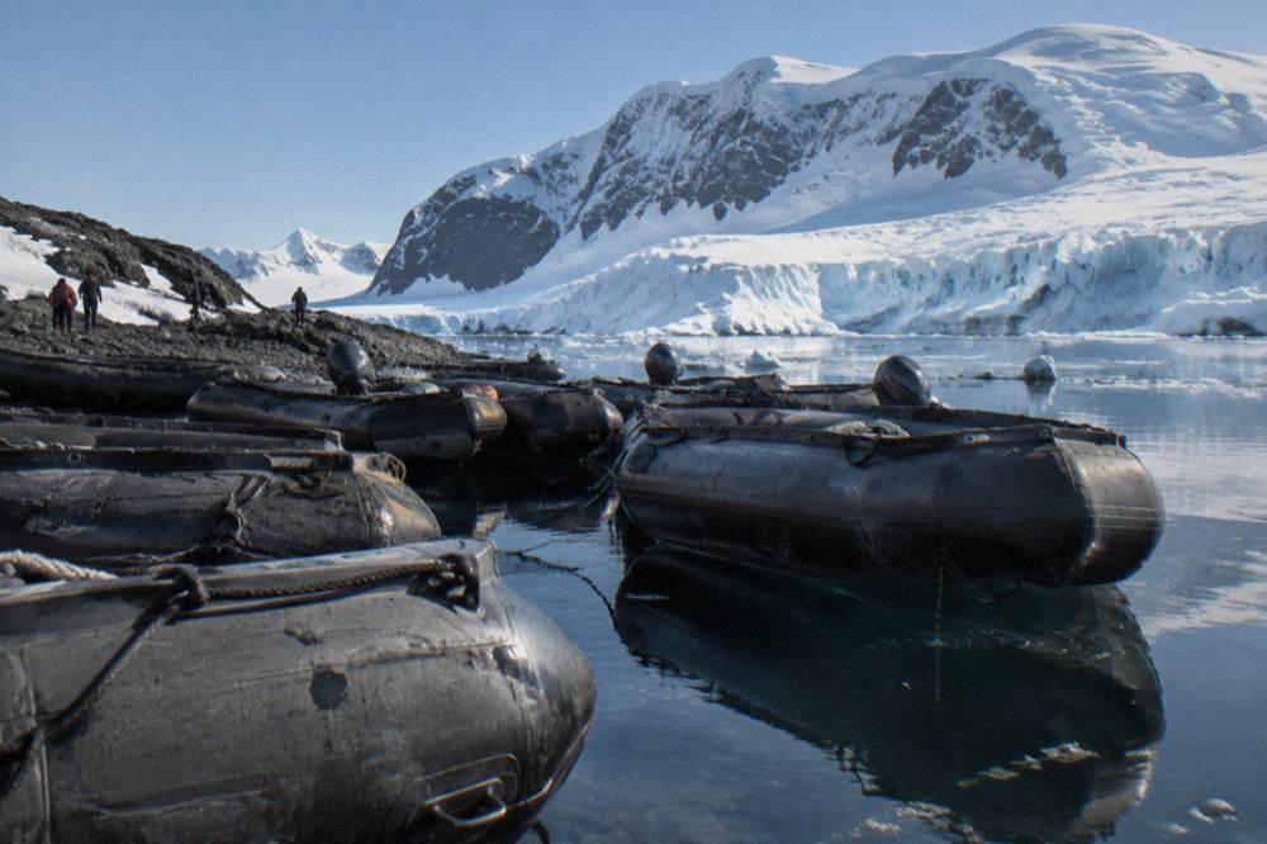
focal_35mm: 70
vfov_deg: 19.4
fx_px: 2463
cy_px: 422
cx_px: 634
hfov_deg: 28.9
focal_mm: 70
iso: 320
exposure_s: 1/640
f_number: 5
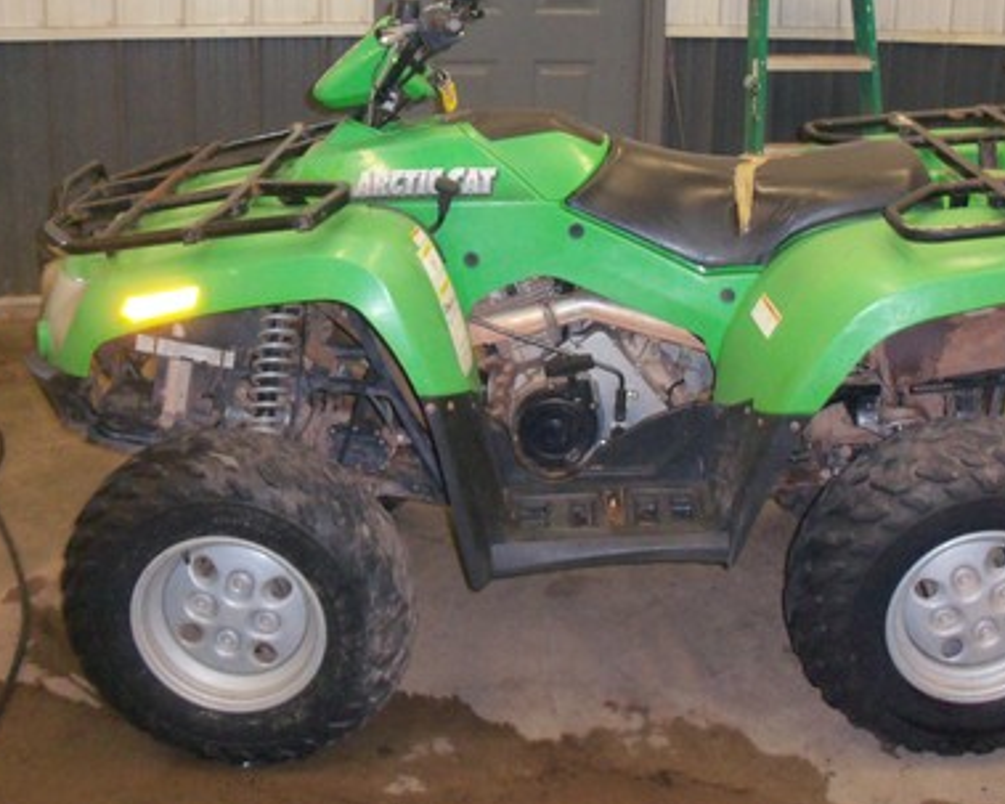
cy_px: 324
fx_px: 1457
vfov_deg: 30.7
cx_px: 557
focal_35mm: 49
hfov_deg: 38.0
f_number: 3
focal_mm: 6.3
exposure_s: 1/30
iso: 250
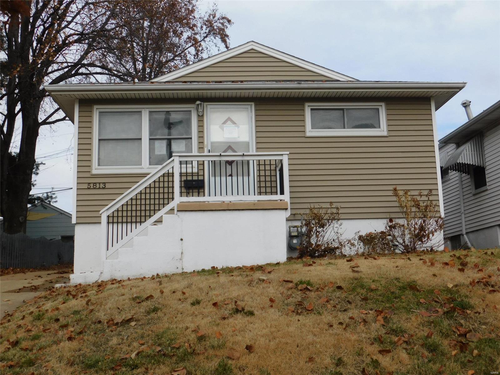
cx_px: 250
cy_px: 188
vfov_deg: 36.0
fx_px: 578
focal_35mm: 40
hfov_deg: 46.8
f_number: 3.6
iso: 125
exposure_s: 1/1250
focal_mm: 7.1
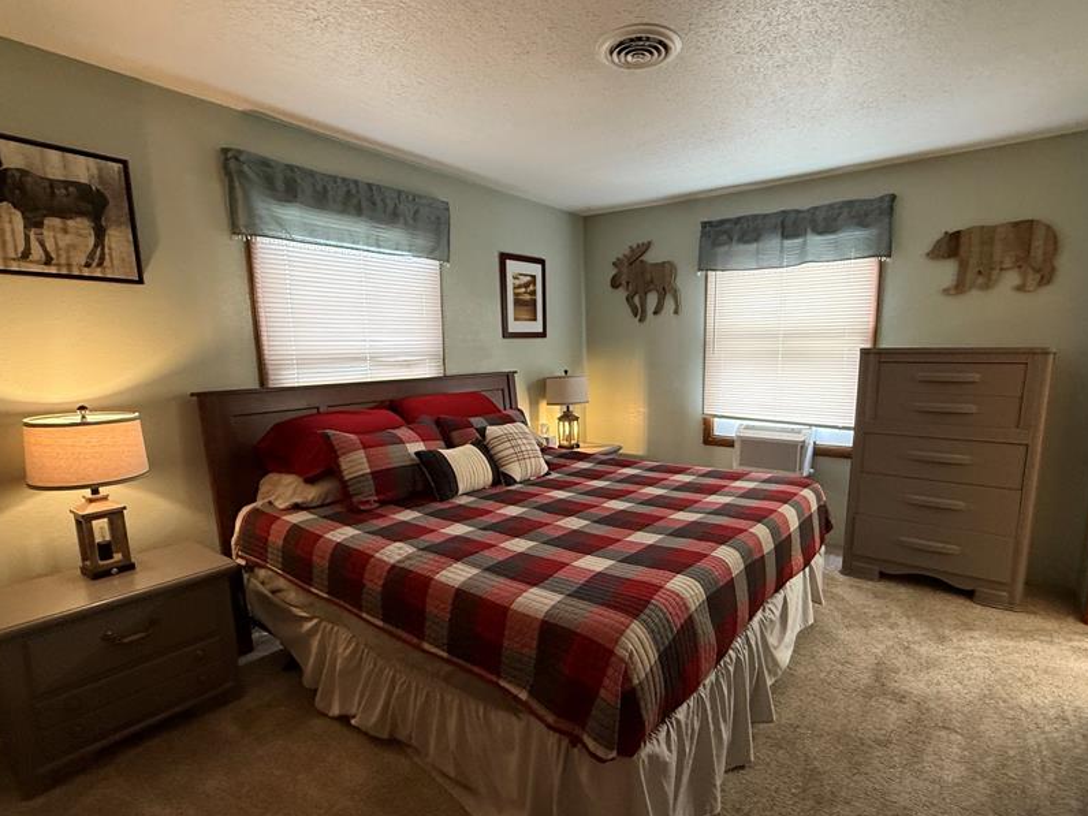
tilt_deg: -9.7
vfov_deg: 71.4
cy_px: 447
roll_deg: +0.6
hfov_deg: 87.6
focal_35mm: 18
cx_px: 580
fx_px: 566
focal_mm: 2.22
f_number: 2.2
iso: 320
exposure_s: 1/60
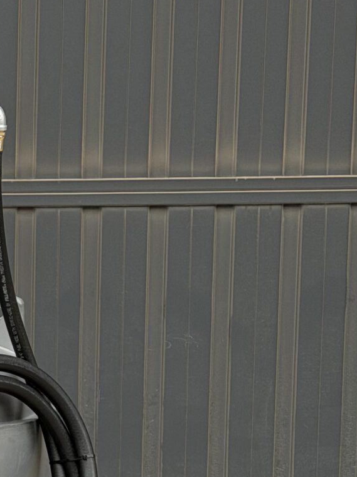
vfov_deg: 12.0
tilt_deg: -8.2
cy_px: 536
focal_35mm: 162
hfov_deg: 8.9
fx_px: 2228
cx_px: -218
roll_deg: +0.4
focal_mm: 6.76
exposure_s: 1/168
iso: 64
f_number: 1.78
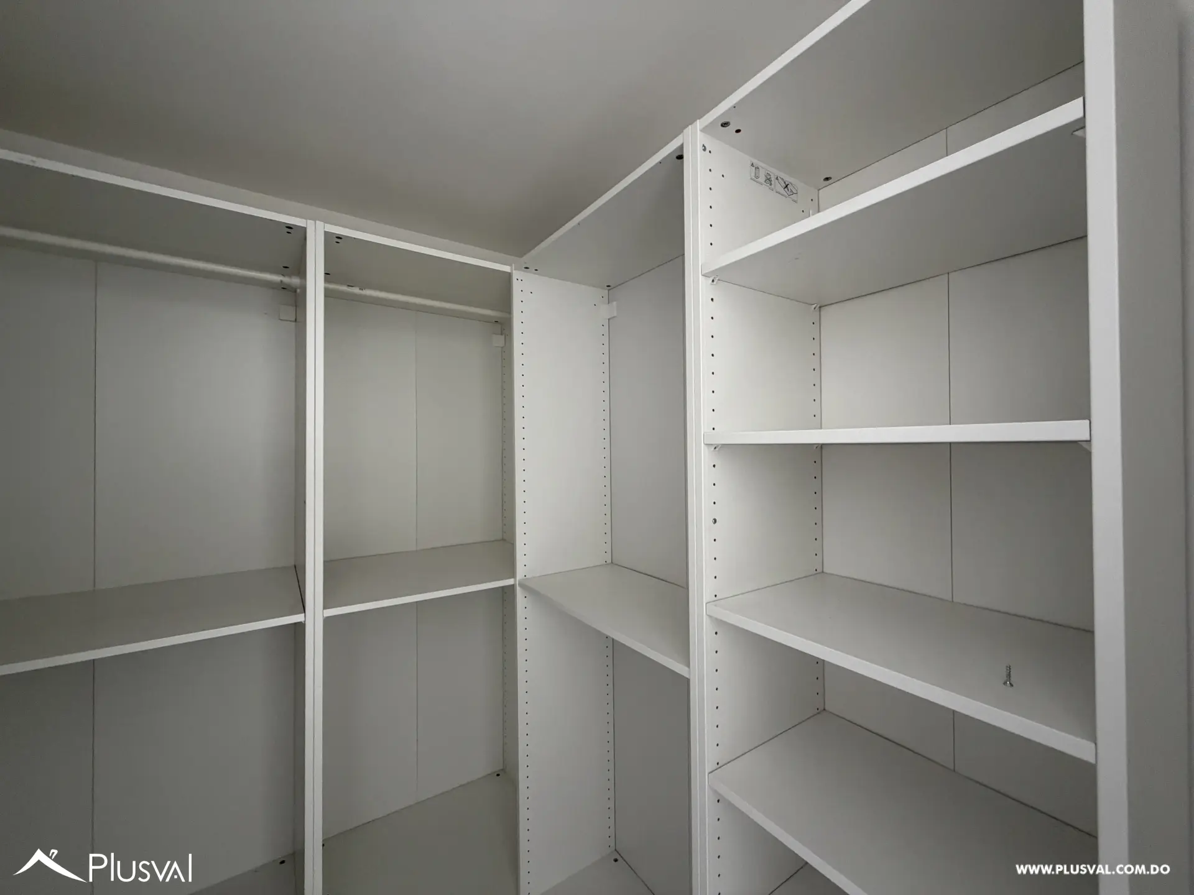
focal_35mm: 14
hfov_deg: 102.1
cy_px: 448
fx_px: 483
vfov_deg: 85.7
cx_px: 597
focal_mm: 2.22
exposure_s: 1/101
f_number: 2.2
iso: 320
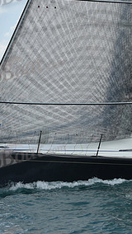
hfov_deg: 8.1
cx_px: 109
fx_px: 932
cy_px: 105
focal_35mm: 150
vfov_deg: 14.3
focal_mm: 70
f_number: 7.1
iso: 250
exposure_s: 1/1250
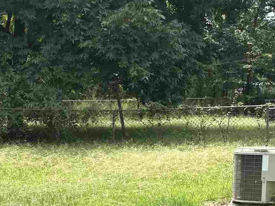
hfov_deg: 20.6
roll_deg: +0.8
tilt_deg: -5.3
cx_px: -23
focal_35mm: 91
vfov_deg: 16.0
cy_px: 188
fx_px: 723
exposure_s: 1/1016
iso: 50
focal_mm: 5.96
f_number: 1.6
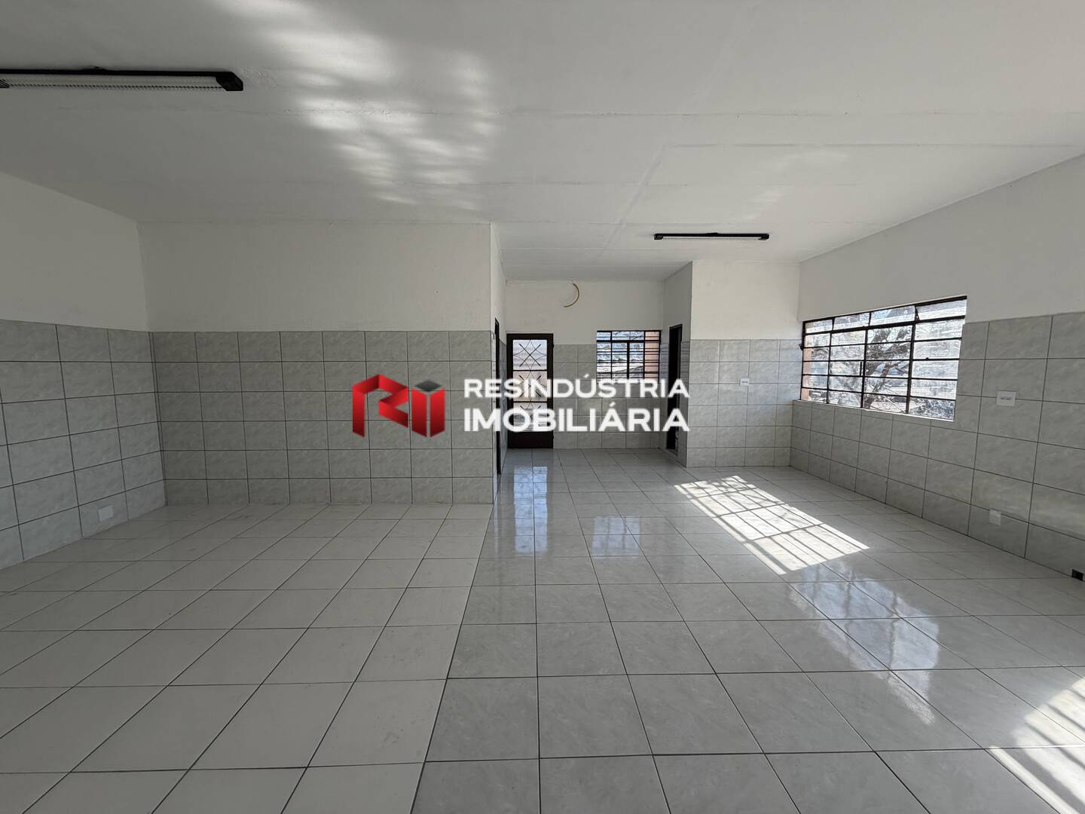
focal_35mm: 14
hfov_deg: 102.1
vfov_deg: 85.7
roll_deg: +0.7
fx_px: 439
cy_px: 407
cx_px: 542
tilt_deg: -6.4
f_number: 2.2
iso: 64
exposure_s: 1/465
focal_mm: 2.22
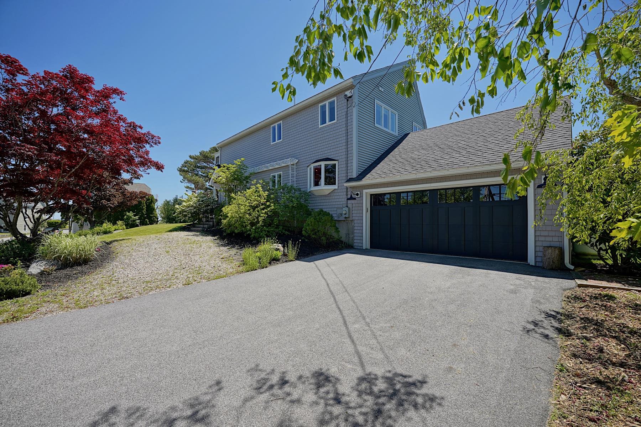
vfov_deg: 81.2
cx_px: 320
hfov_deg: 104.3
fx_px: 249
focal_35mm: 14
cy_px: 214
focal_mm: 14
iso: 100
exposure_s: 1/200
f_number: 7.1
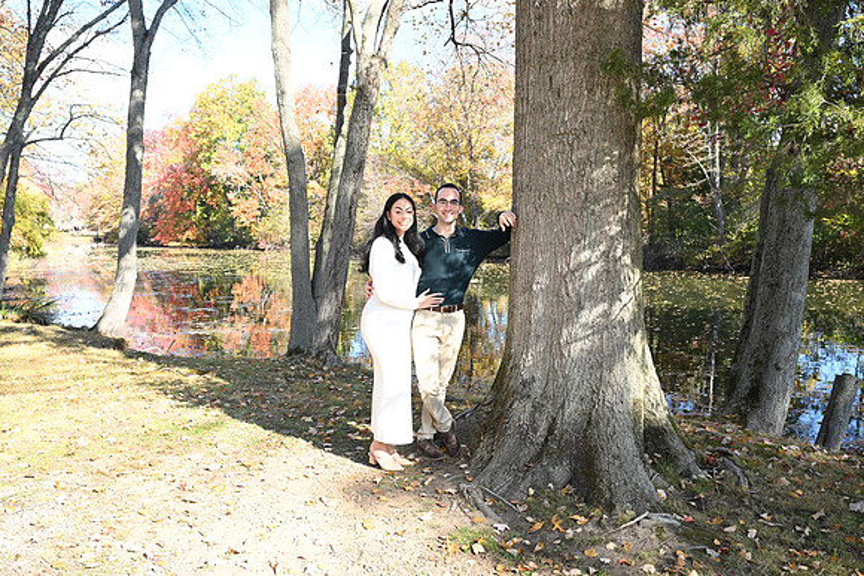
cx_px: 432
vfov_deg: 43.6
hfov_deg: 61.9
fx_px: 720
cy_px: 288
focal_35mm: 30
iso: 200
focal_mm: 30
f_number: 6.3
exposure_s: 1/100
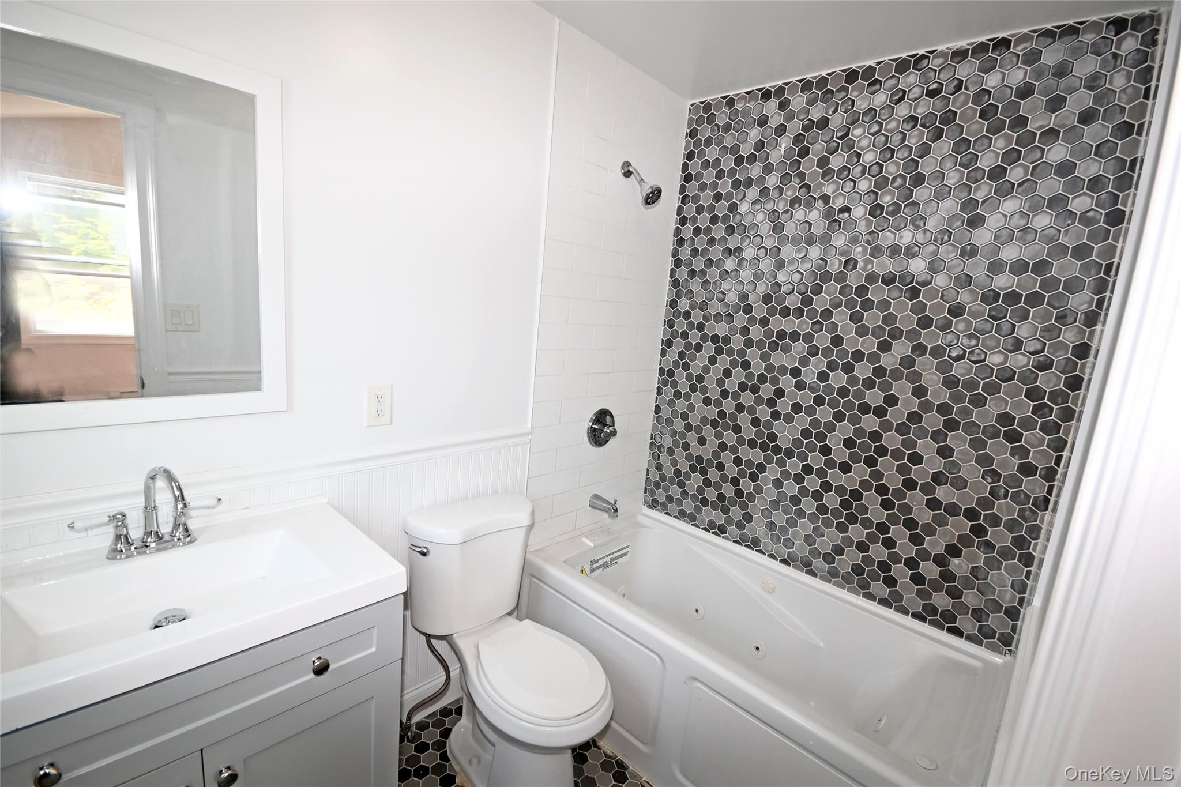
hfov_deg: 100.4
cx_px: 590
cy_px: 394
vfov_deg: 77.3
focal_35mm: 15
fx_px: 492
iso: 280
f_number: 4
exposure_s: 1/60
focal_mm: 10
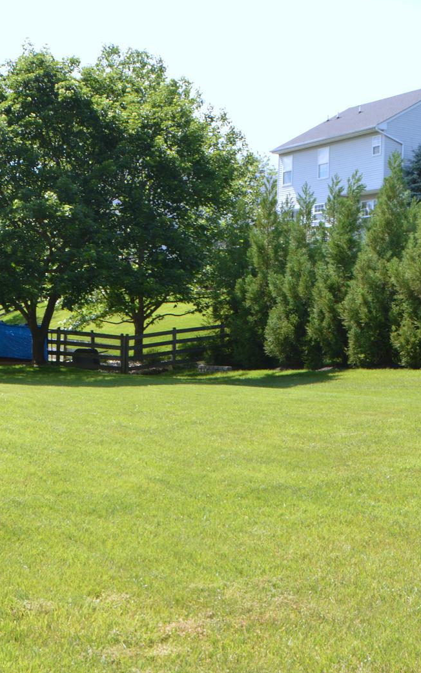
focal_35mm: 54
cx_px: 196
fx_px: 991
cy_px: 327
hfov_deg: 24.0
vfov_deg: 37.5
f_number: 5.6
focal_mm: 18
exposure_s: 1/200
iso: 100
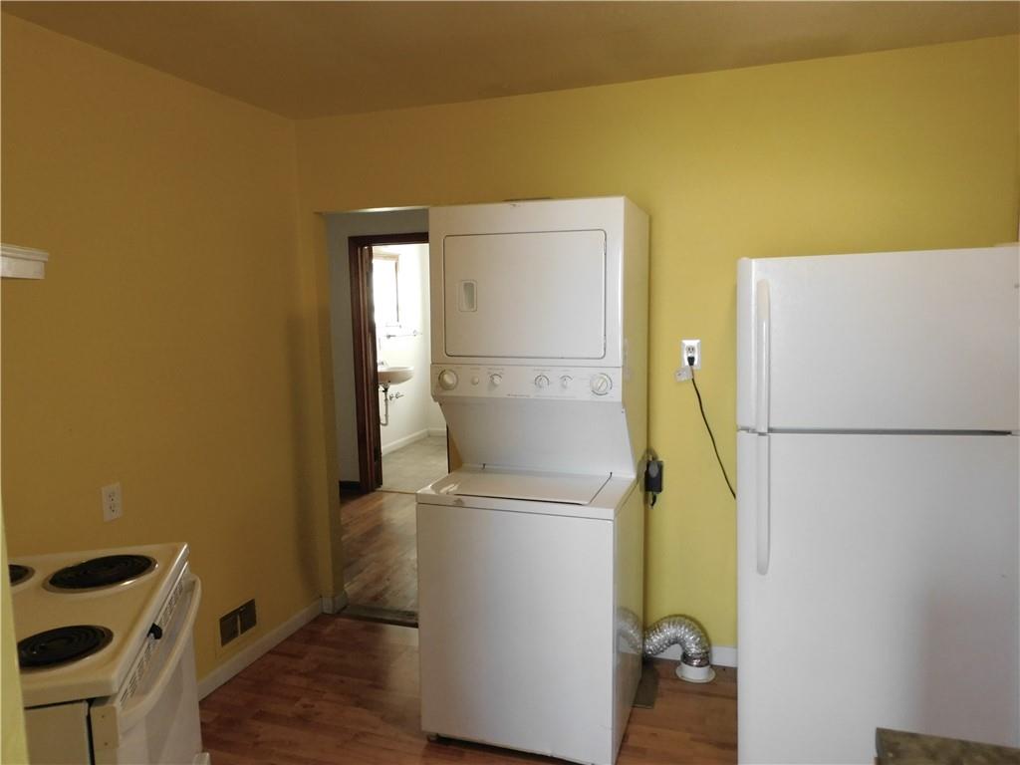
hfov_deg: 71.6
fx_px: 707
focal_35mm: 24
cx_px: 510
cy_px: 382
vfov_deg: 56.8
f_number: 3.3
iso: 360
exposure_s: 1/30
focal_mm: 4.3
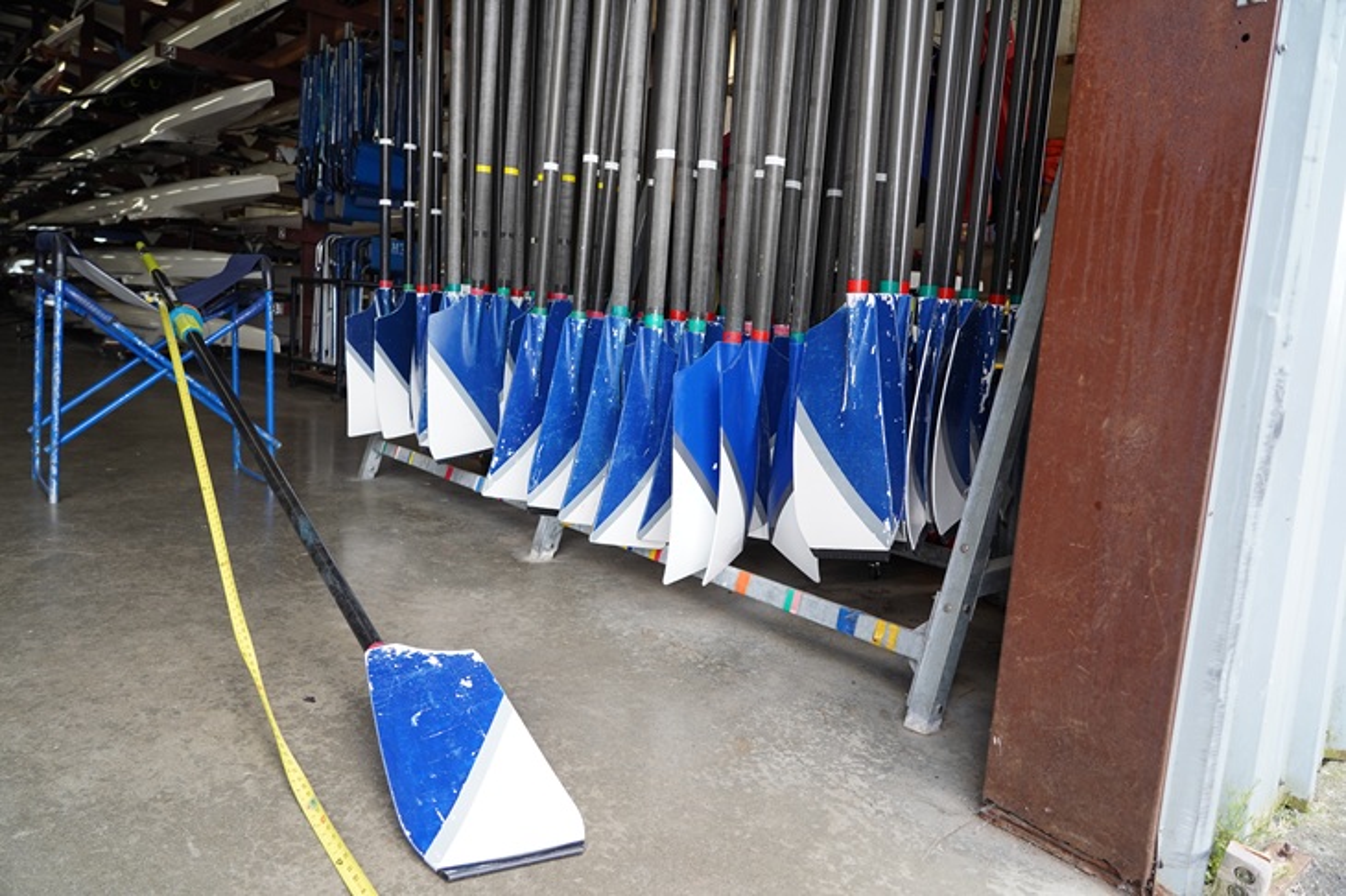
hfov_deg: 73.8
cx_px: 673
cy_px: 448
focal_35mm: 24
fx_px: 897
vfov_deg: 53.1
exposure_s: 1/160
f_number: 4
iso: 250
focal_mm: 24
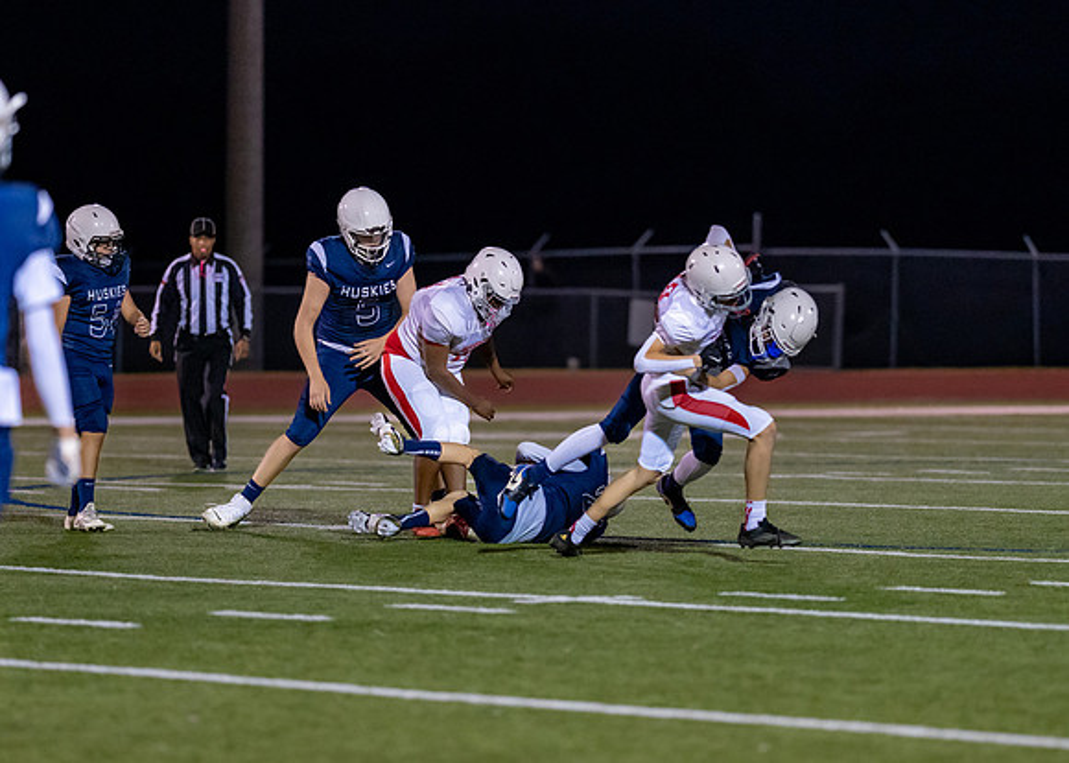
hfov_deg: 8.6
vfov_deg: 6.2
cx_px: 494
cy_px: 416
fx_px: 7094
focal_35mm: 234
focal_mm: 135
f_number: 1.8
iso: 3200
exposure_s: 1/1600
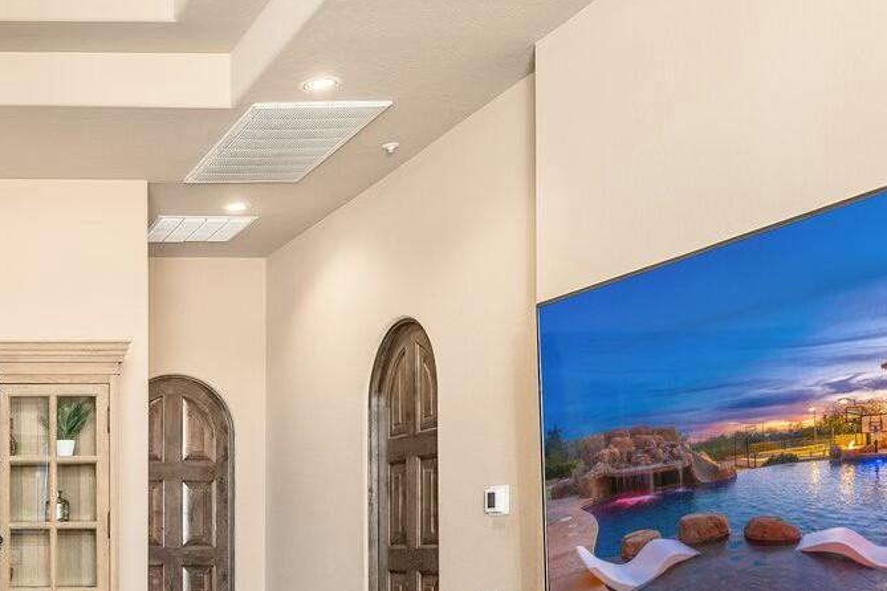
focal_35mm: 49
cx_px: -131
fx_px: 1207
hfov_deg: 33.9
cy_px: 540
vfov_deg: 26.5
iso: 250
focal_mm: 16
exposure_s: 1/200
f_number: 8
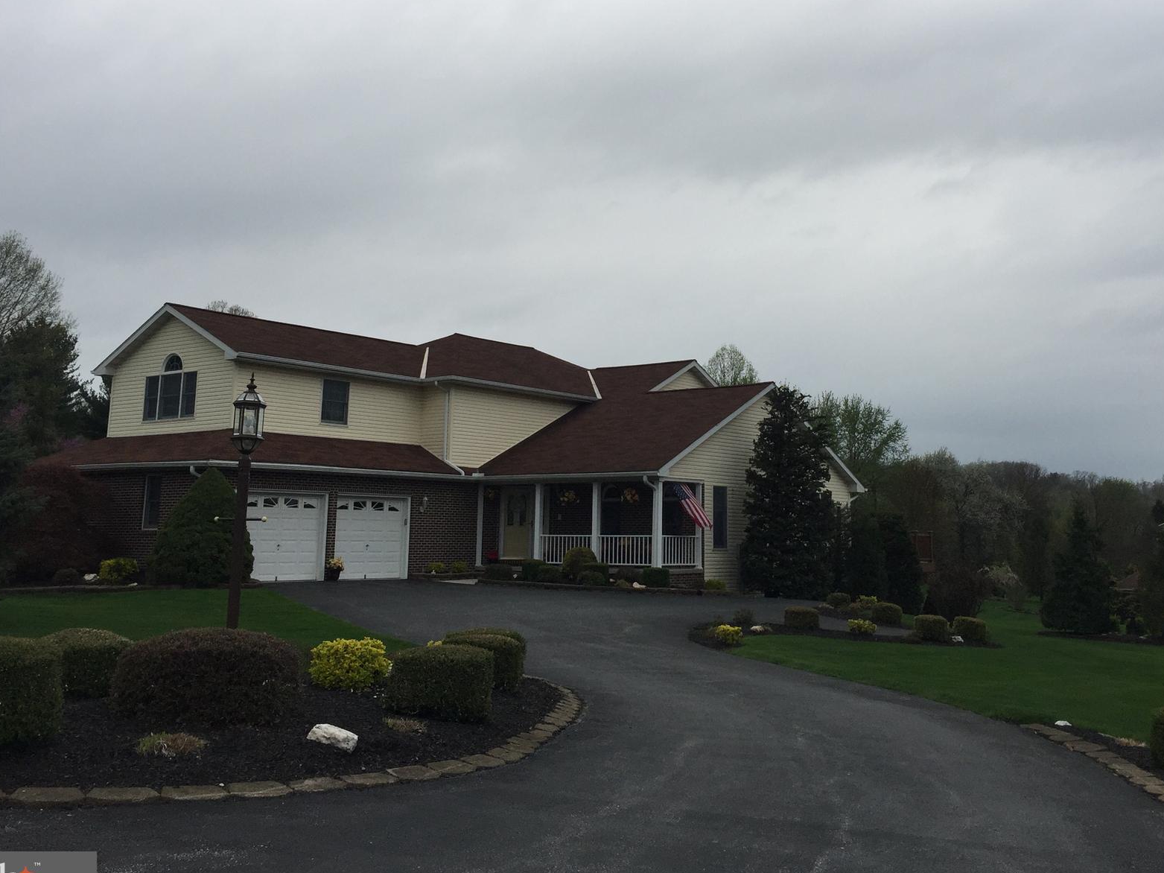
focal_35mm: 38
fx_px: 1278
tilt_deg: +10.6
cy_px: 340
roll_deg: -2.9
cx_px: 673
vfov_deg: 37.5
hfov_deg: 48.8
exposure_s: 1/2083
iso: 32
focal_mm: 4.15
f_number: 2.2
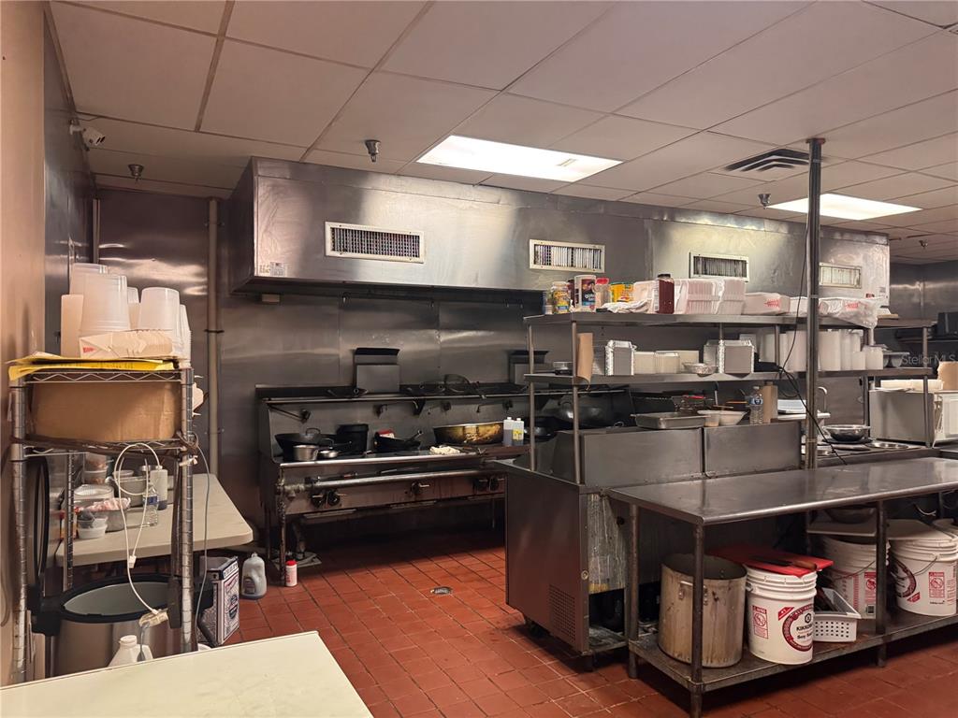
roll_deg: +0.0
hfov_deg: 71.6
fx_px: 664
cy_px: 359
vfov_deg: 56.8
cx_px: 479
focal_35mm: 24
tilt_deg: +0.7
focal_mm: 6.76
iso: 500
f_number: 1.78
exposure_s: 1/60
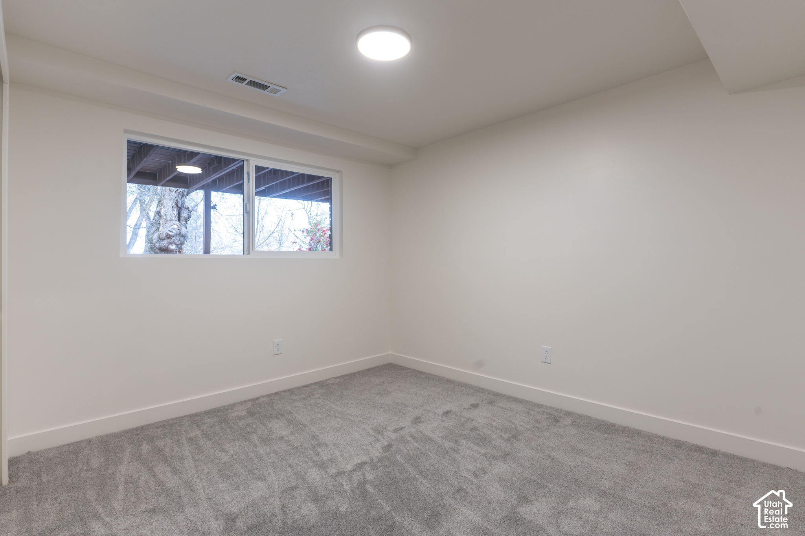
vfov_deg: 70.4
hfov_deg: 93.3
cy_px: 268
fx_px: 380
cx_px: 402
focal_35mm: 17
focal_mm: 17
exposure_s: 1/5
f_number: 8
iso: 100
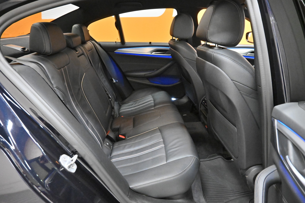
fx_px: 203
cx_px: 152
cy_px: 102
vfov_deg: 53.1
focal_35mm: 24
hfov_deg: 73.7
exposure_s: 1/60
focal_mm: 16
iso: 5000
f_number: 4
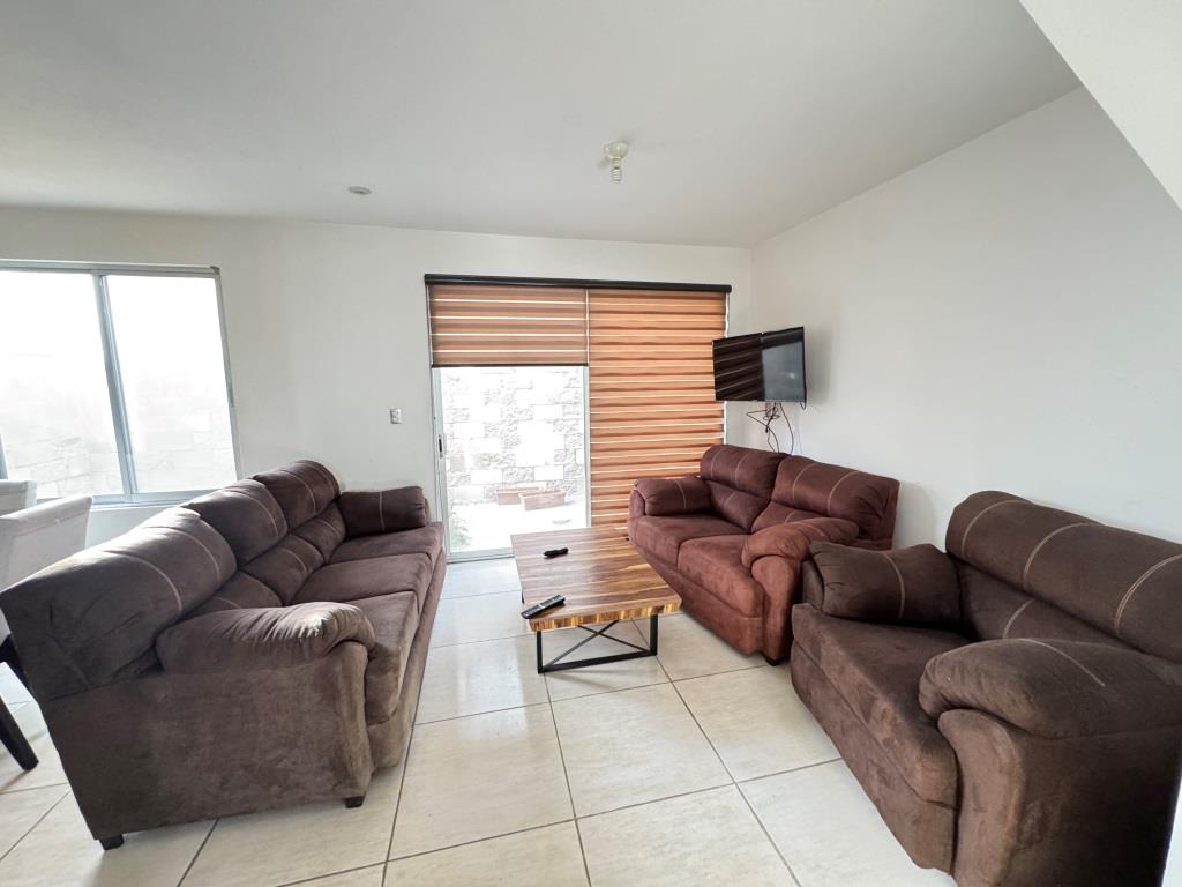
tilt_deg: -8.0
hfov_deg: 102.1
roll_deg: +1.5
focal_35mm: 14
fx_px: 478
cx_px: 591
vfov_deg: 85.7
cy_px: 444
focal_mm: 2.22
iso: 640
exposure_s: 1/60
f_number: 2.2
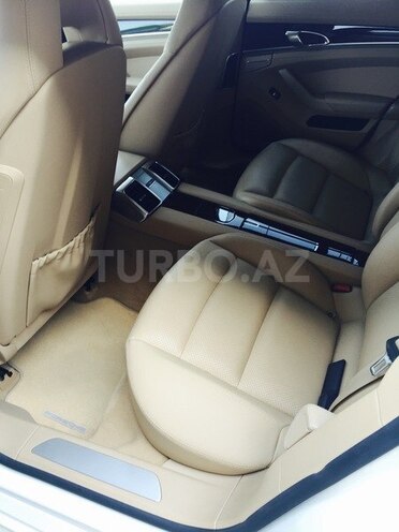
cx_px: 200
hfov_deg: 48.2
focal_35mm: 29
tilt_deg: -40.3
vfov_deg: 61.7
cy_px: 266
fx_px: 446
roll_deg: +5.5
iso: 32
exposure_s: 1/50
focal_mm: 4.15
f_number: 2.2
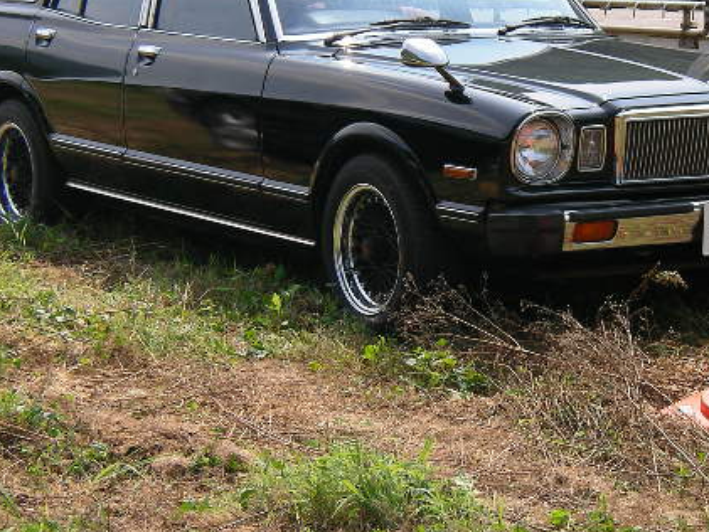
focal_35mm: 117
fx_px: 2397
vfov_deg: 12.7
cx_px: 397
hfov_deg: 16.8
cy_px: 184
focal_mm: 11.9
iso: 50
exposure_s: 1/463
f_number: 3.6
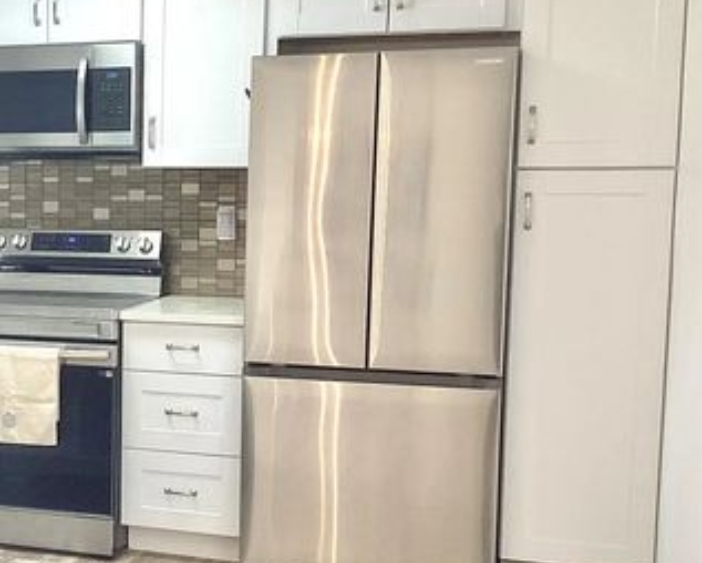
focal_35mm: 61
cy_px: 326
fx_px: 1268
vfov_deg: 25.0
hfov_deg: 29.3
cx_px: 35
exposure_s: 1/120
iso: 64
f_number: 2.4
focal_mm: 3.3
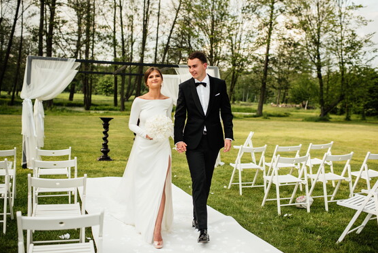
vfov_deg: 36.0
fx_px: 389
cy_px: 120
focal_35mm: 37
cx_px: 190
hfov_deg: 51.9
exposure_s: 1/1250
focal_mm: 35
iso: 200
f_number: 2.5
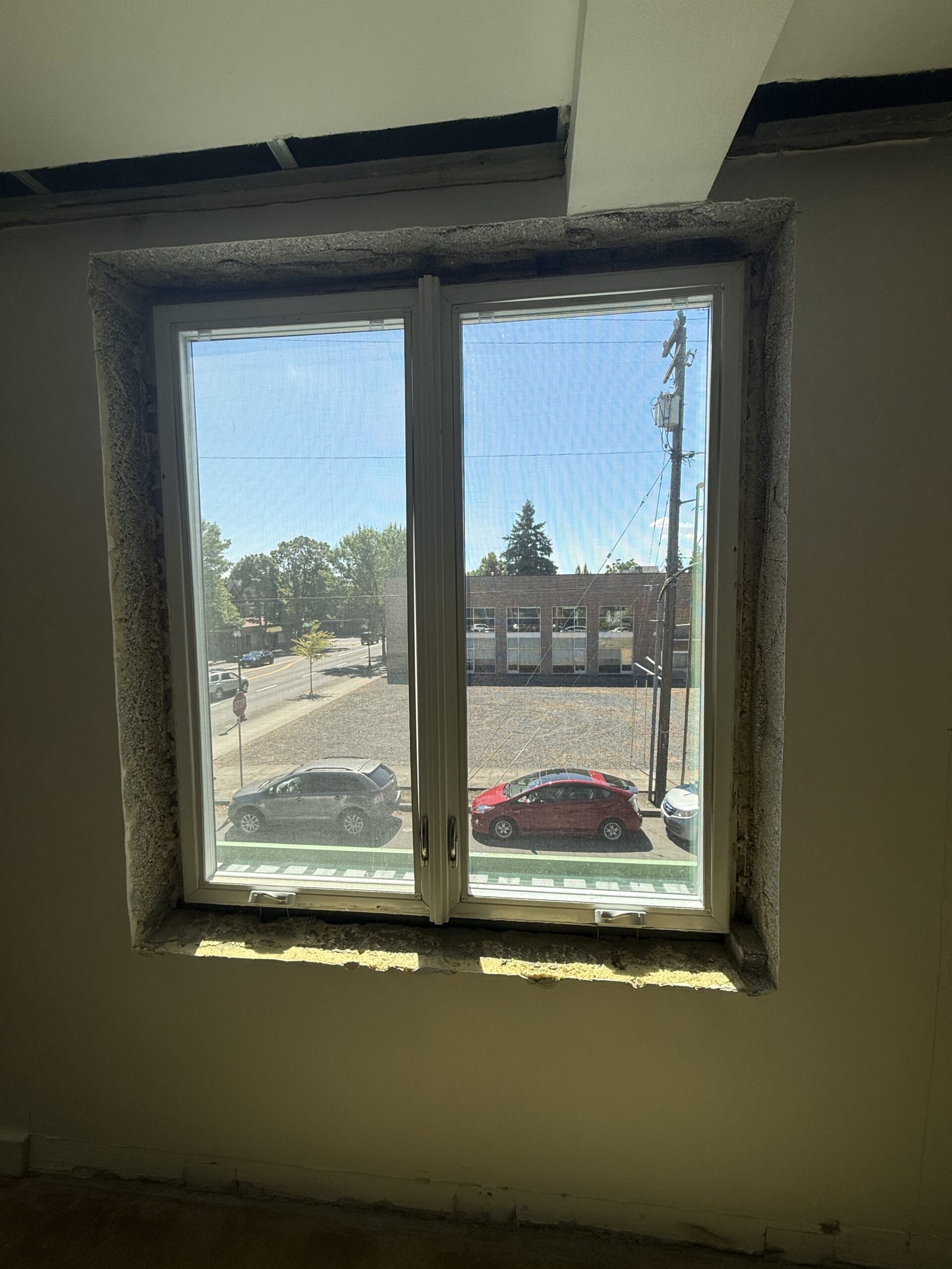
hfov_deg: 85.7
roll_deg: -1.1
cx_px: 476
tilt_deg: -3.8
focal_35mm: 14
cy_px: 634
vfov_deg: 102.1
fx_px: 513
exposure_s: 1/901
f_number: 2.2
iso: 50
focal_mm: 2.22
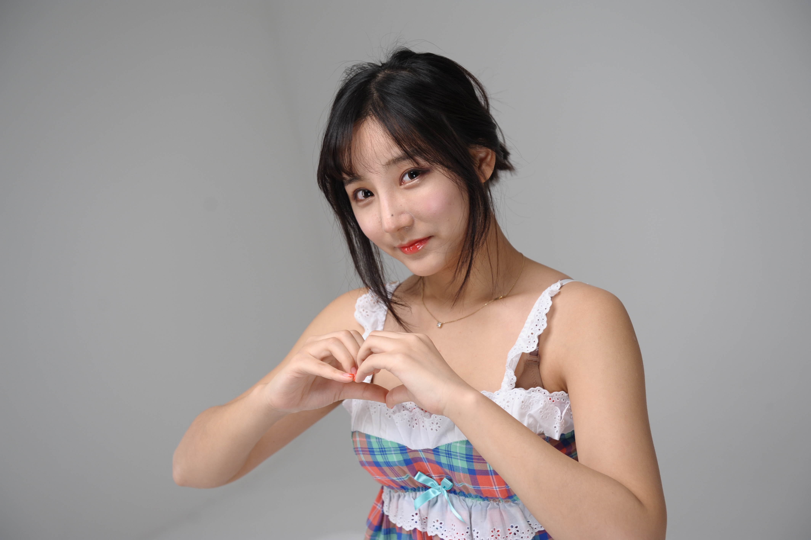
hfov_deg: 34.5
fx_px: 1306
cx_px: 406
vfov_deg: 23.4
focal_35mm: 58
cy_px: 270
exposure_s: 1/125
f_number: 4
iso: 400
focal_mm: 58
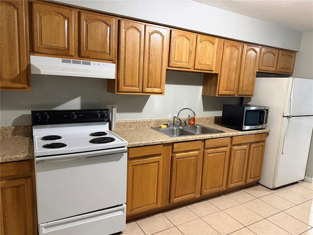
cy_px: 118
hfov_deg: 71.6
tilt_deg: -10.1
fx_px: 217
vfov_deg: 56.8
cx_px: 156
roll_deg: -2.6
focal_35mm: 24
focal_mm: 6.76
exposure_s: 1/60
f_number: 1.78
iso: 640
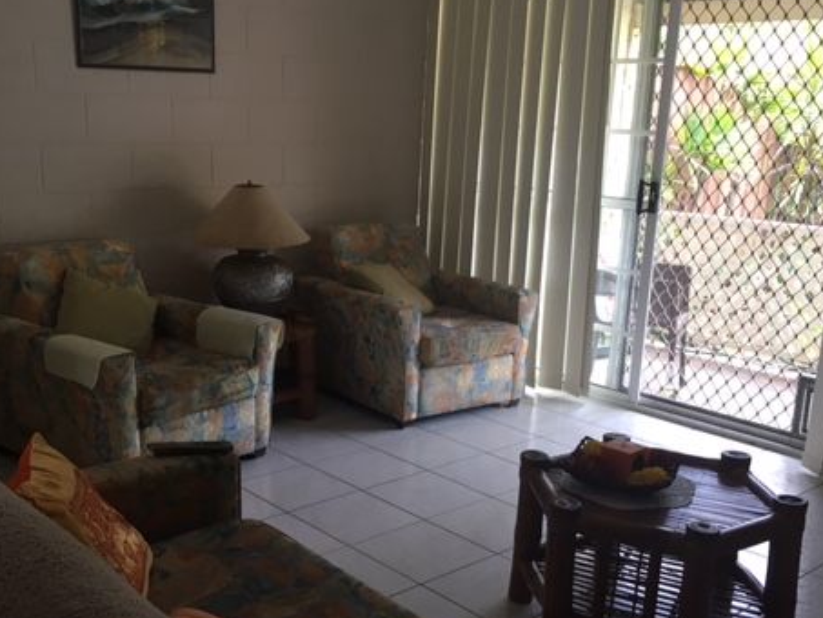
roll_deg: -0.5
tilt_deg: -15.0
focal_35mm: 41
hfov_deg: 45.7
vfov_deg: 35.0
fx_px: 975
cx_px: 369
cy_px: 384
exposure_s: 1/33
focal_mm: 4.15
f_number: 2.2
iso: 64
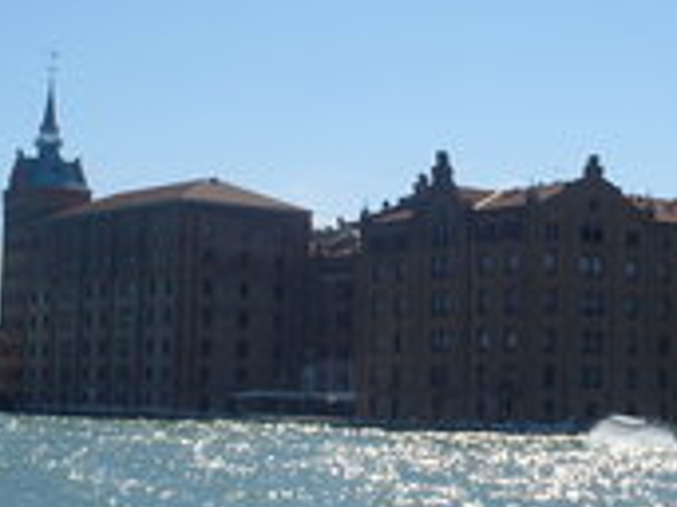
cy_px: 186
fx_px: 1739
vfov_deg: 16.6
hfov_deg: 22.0
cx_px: 400
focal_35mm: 89
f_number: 8.4
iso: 80
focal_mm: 6.3
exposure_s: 1/350
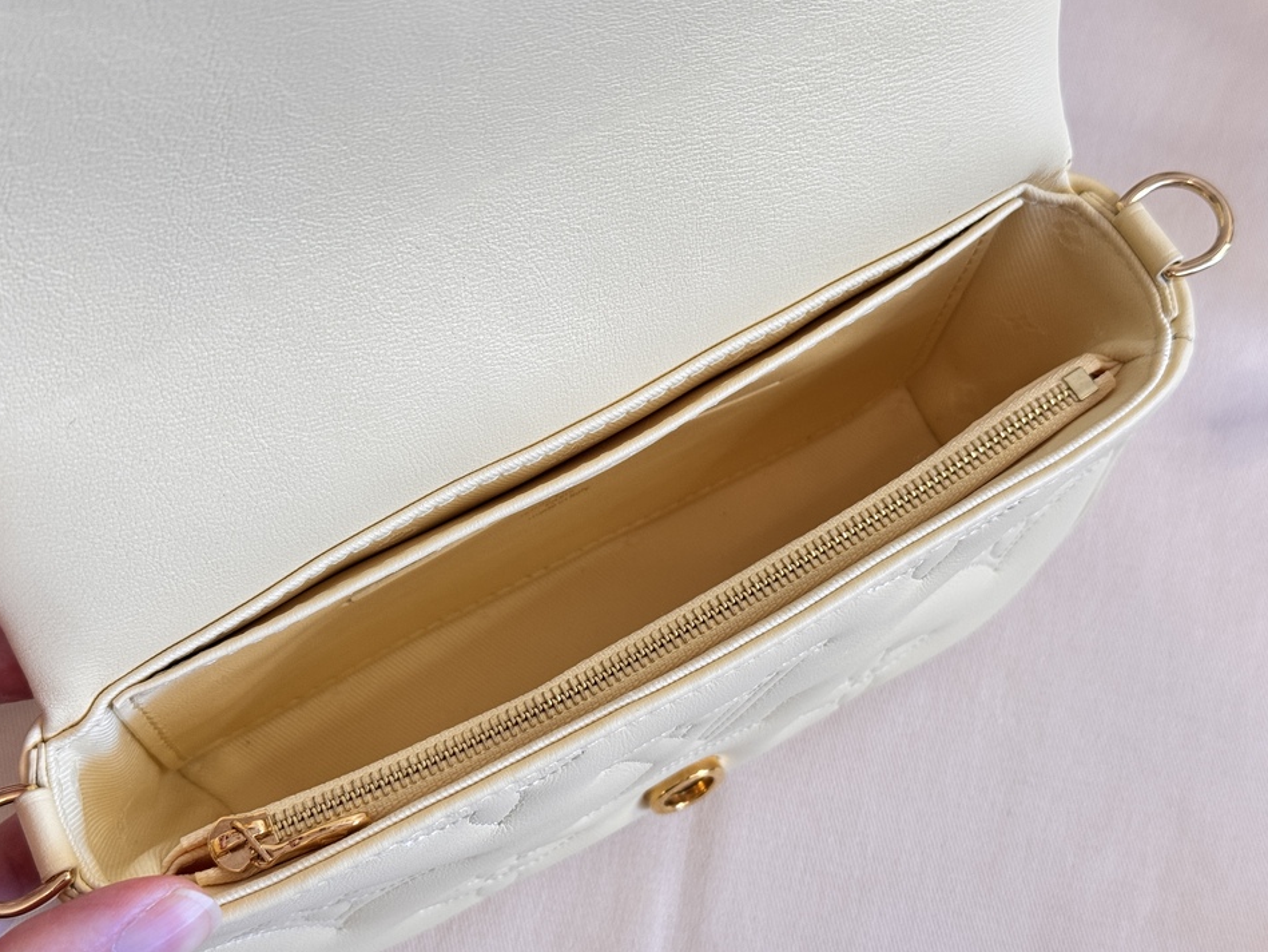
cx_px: 597
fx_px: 1868
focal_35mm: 51
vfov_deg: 28.6
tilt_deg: -72.1
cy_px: 497
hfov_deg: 37.5
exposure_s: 1/50
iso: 80
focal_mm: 6.76
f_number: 1.78
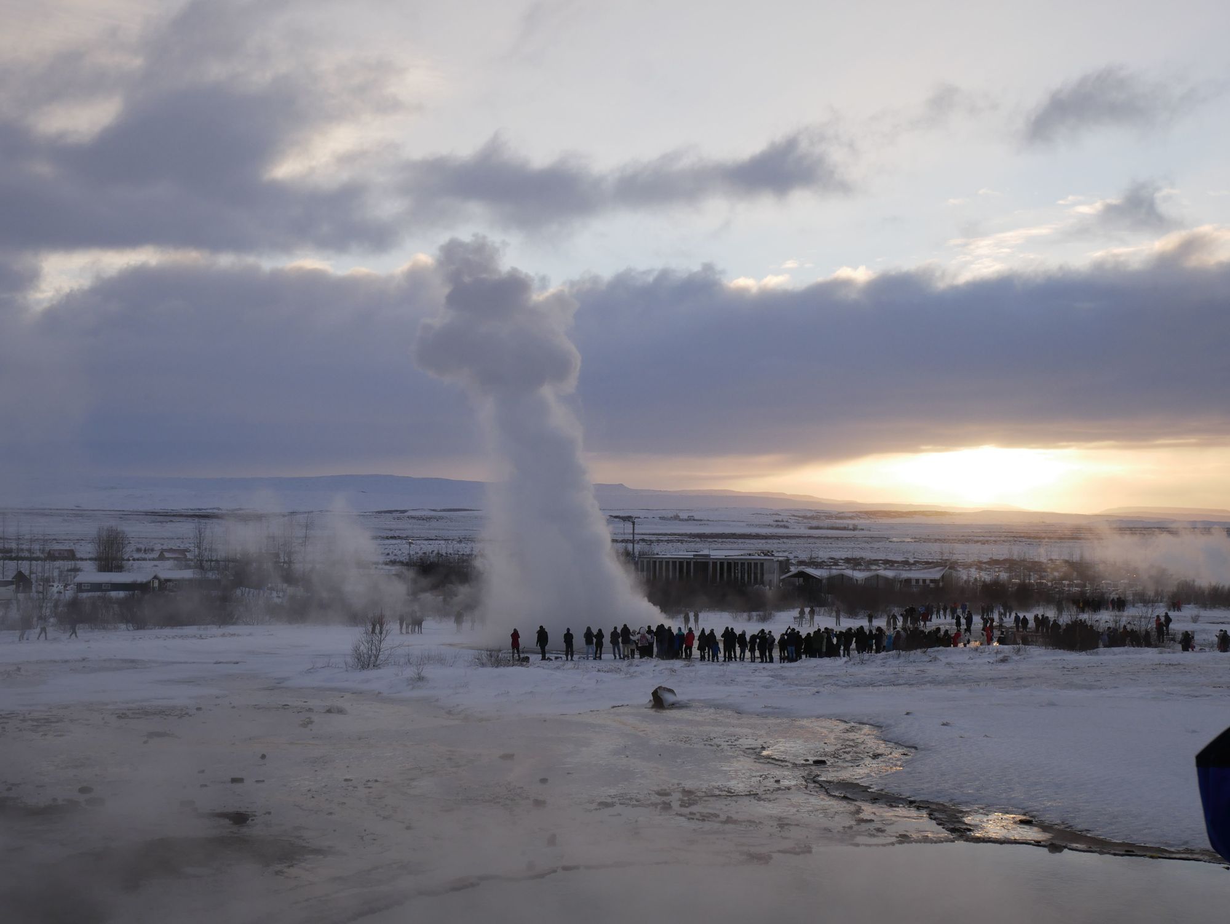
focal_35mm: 44
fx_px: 1564
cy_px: 462
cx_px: 615
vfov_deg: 32.9
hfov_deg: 42.9
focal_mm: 22
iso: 200
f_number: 13
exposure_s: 1/80
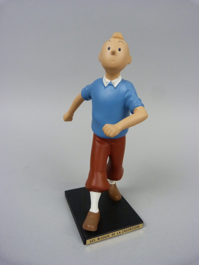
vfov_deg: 69.4
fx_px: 192
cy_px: 132
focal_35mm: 25
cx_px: 100
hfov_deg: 54.9
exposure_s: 1/50
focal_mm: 4.5
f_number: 2.8
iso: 400
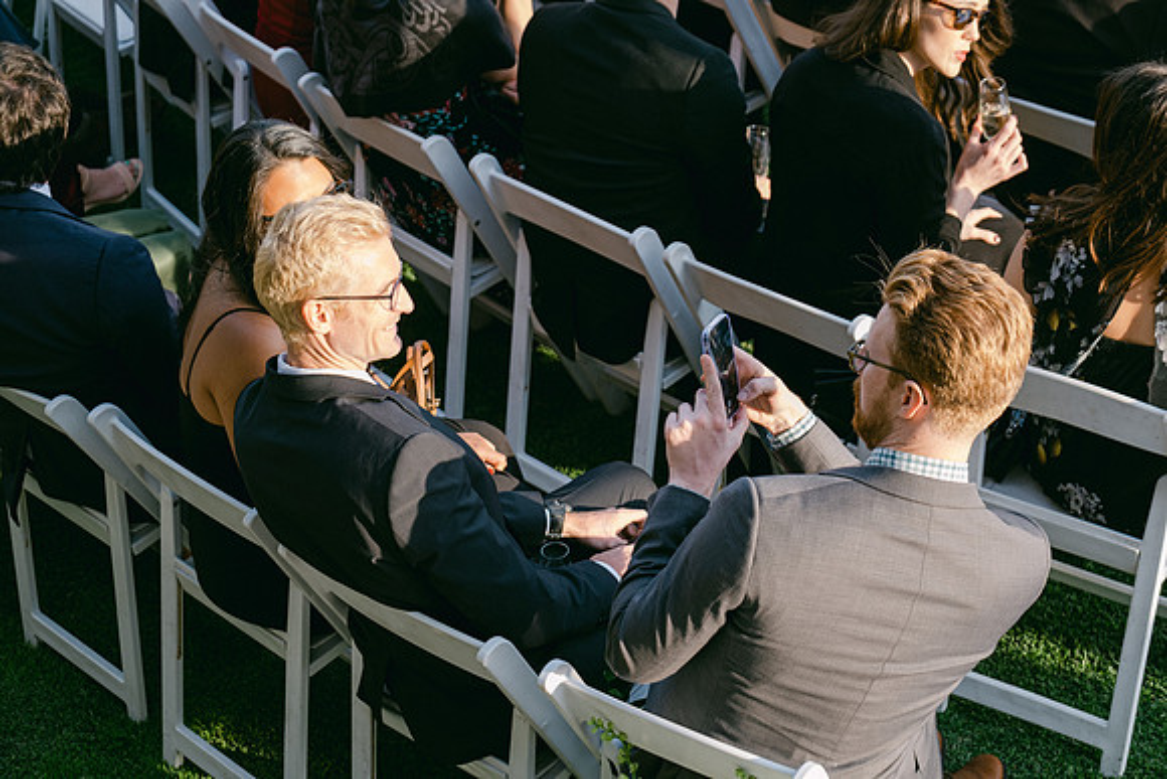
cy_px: 390
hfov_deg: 20.6
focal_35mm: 99
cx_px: 584
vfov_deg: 13.8
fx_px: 3210
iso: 320
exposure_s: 1/240
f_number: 2.8
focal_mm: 66
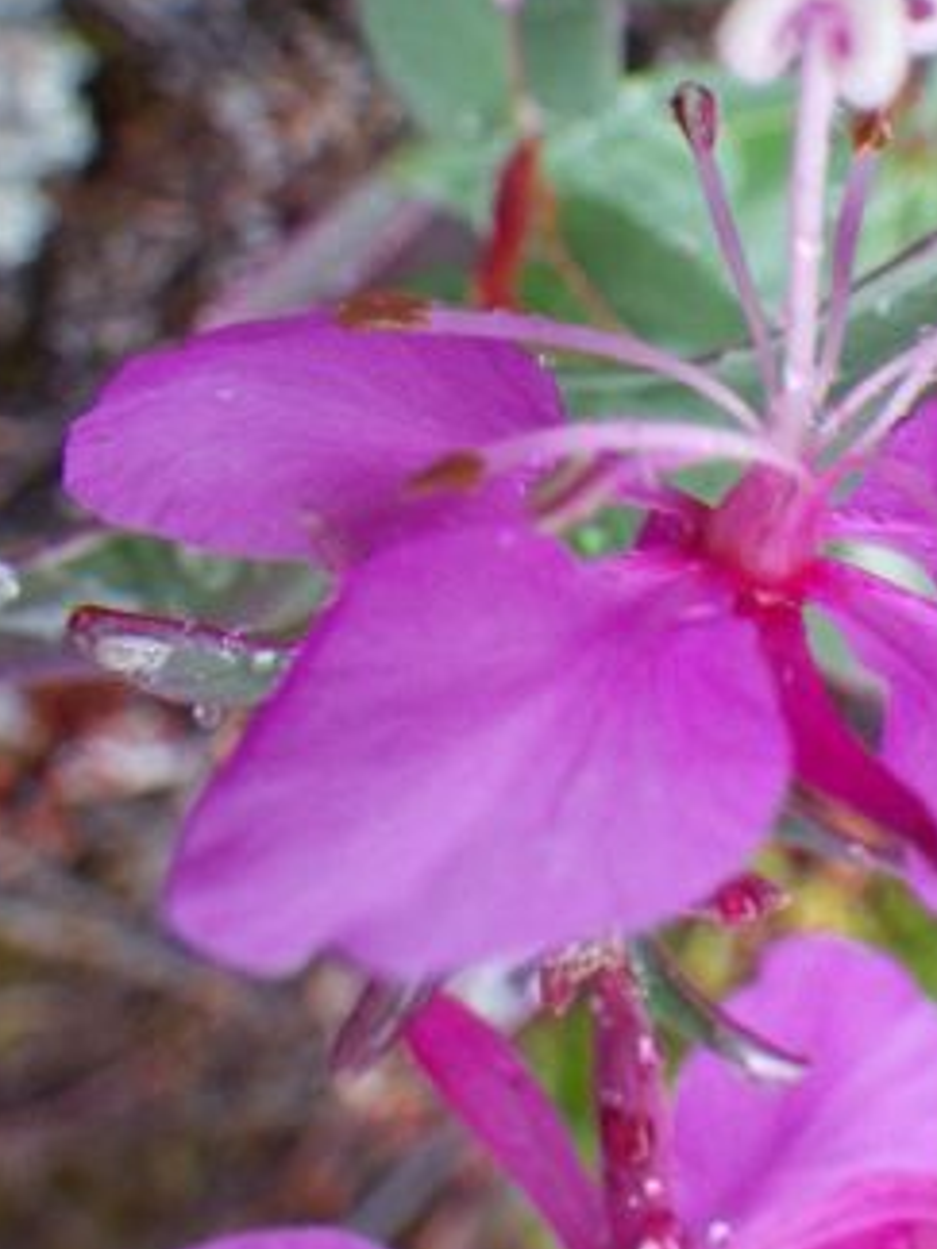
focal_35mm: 63
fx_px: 2274
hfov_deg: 23.1
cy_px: 308
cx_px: 683
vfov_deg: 30.2
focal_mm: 6.1
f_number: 3.8
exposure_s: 1/50
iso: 400
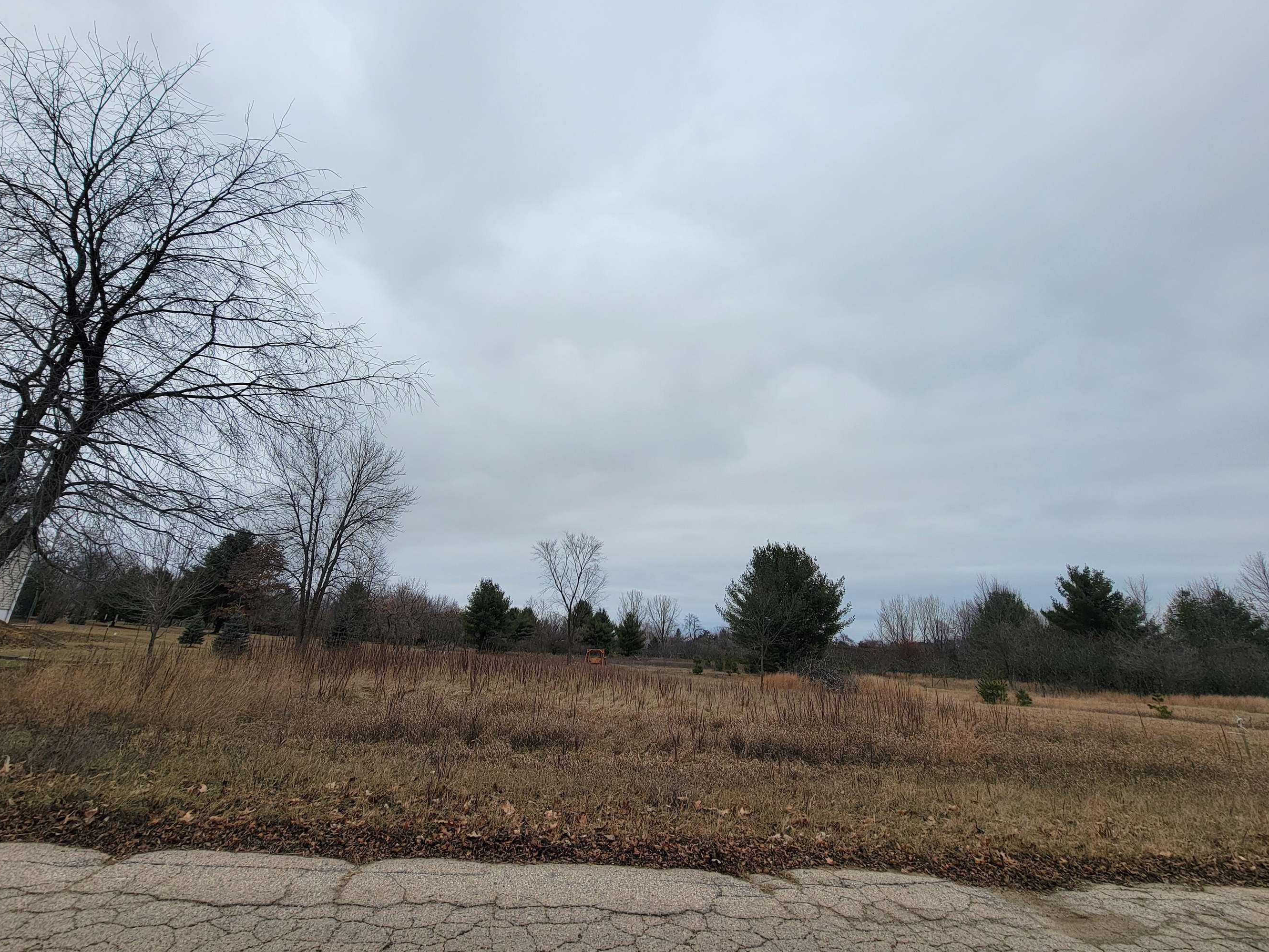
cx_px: 619
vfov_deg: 81.2
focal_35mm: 15
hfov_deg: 98.1
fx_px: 550
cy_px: 403
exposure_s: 1/526
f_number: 2.2
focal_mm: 2.2
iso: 50
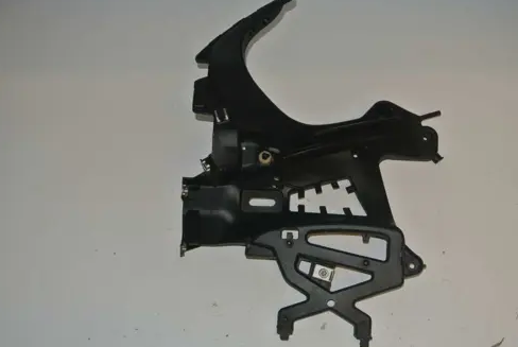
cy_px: 172
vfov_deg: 31.3
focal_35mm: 43
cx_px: 279
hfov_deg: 45.3
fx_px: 620
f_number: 4
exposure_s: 1/60
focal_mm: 14.5
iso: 200
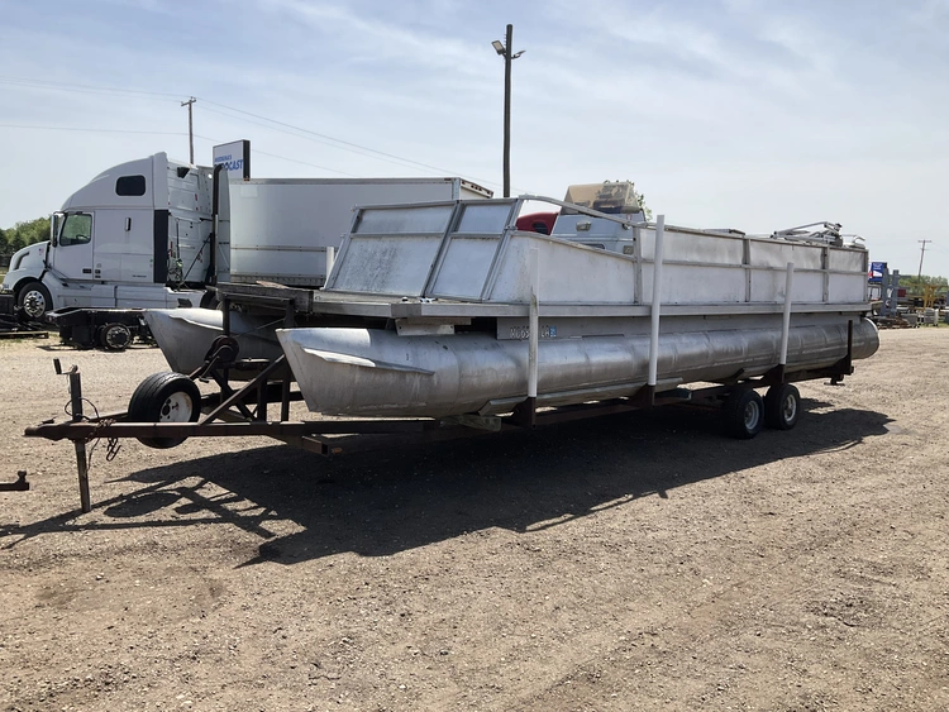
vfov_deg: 48.3
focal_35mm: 29
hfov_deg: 61.6
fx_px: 795
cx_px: 474
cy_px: 356
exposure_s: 1/2538
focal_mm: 3
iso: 25
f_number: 1.8
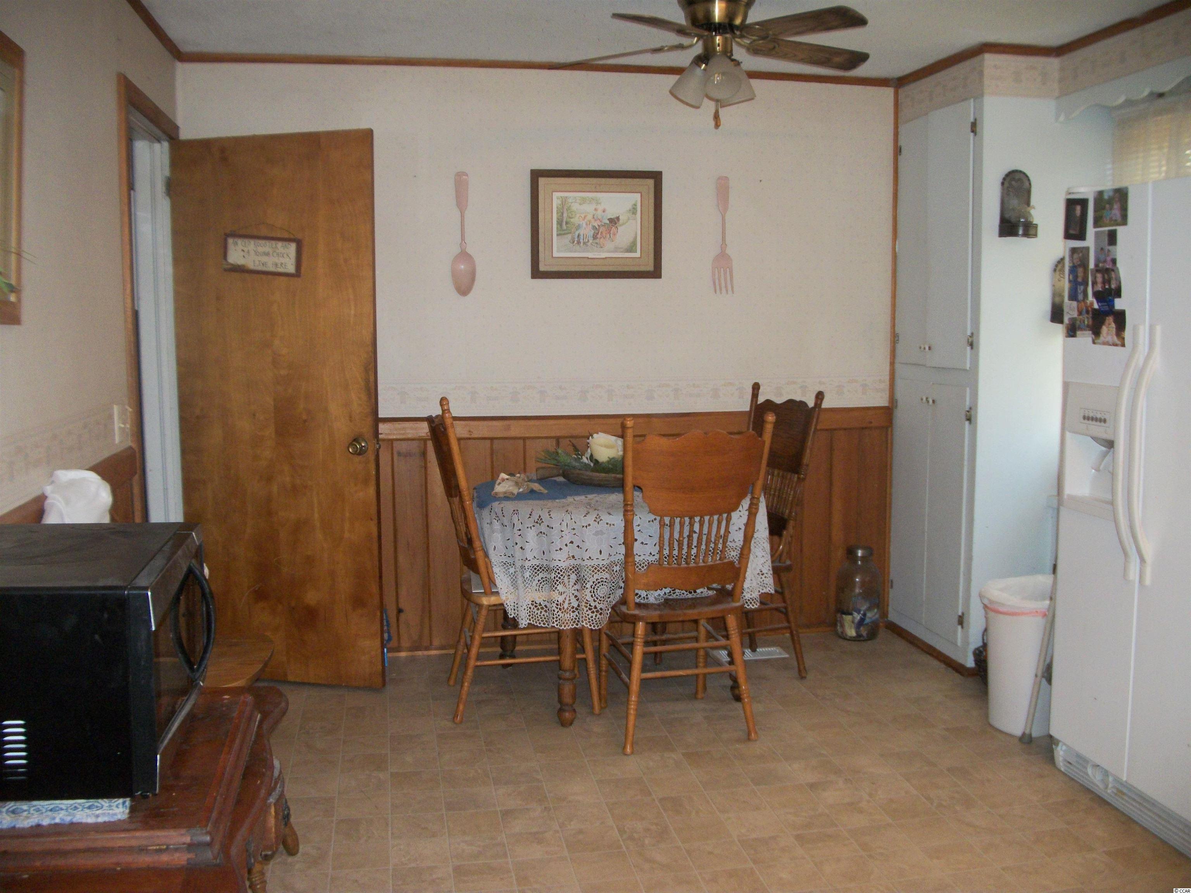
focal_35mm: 32
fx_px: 1101
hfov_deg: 56.8
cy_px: 446
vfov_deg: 44.2
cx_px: 596
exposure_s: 1/30
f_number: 2.9
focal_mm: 5.7
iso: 160
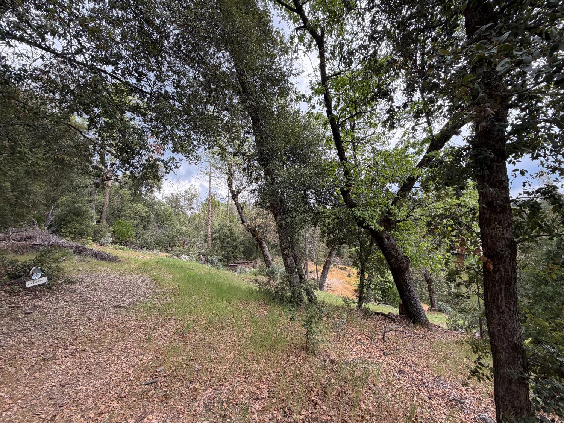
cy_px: 212
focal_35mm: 14
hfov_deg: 102.1
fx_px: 228
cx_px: 282
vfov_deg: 85.7
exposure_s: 1/183
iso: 64
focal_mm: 2.22
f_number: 2.2
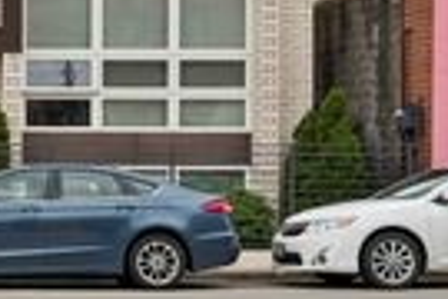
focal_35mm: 96
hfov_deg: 19.0
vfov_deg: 13.5
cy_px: -136
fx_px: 1195
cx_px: -199
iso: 320
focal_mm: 26
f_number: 8
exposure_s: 1/800
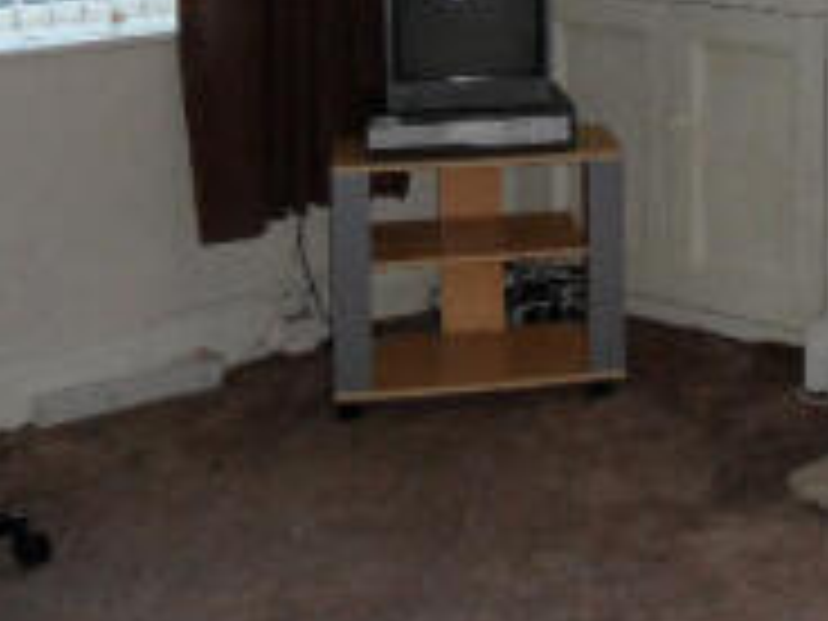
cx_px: 1015
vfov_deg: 18.4
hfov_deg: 23.3
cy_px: -110
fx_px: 1818
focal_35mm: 76
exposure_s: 1/30
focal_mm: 3.9
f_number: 3.2
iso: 200
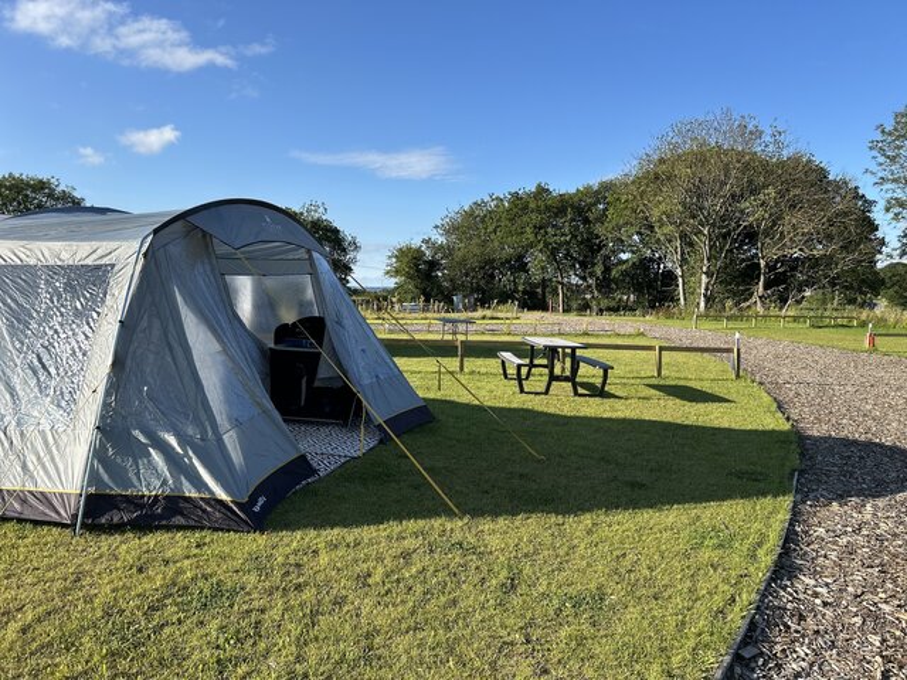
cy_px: 340
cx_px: 454
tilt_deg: -4.2
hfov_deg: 67.3
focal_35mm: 26
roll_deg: +0.7
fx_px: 681
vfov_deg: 53.1
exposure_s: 1/2353
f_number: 1.5
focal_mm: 5.7
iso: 50
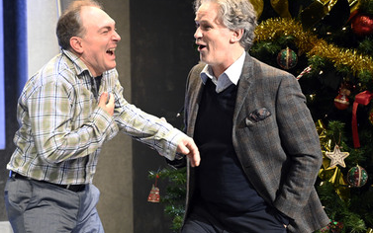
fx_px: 4587
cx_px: 155
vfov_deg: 2.9
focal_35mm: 451
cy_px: 102
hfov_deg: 4.7
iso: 6400
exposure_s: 1/250
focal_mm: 370
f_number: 5.6
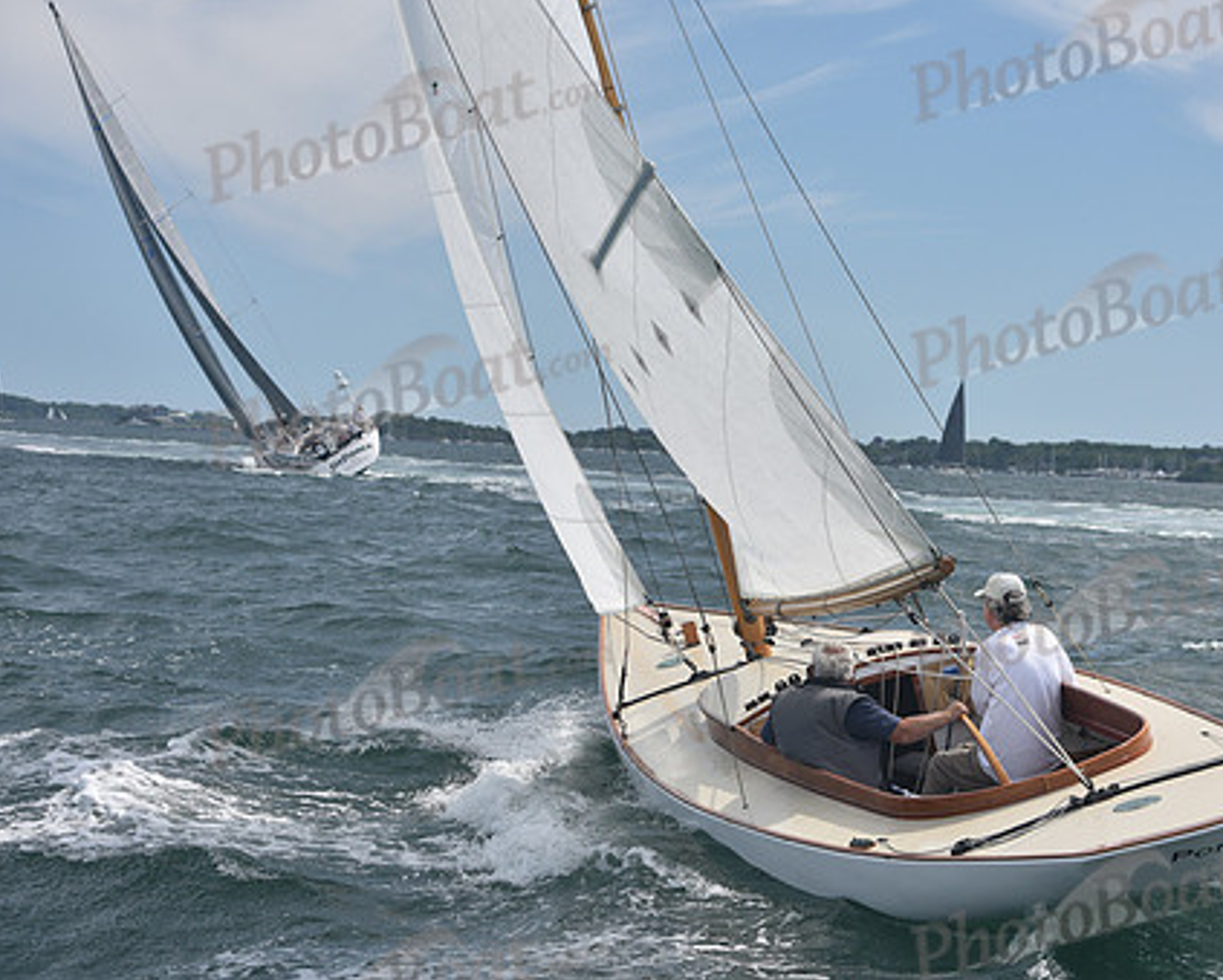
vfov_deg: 17.1
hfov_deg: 21.2
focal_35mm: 90
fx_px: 3260
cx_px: 763
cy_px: 504
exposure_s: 1/800
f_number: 7.1
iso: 320
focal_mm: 70
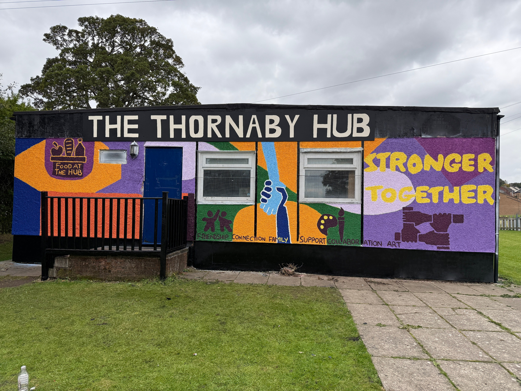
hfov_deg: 71.6
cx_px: 260
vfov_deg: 56.8
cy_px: 196
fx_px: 361
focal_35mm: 24
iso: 100
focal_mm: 6.76
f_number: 1.78
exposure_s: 1/440
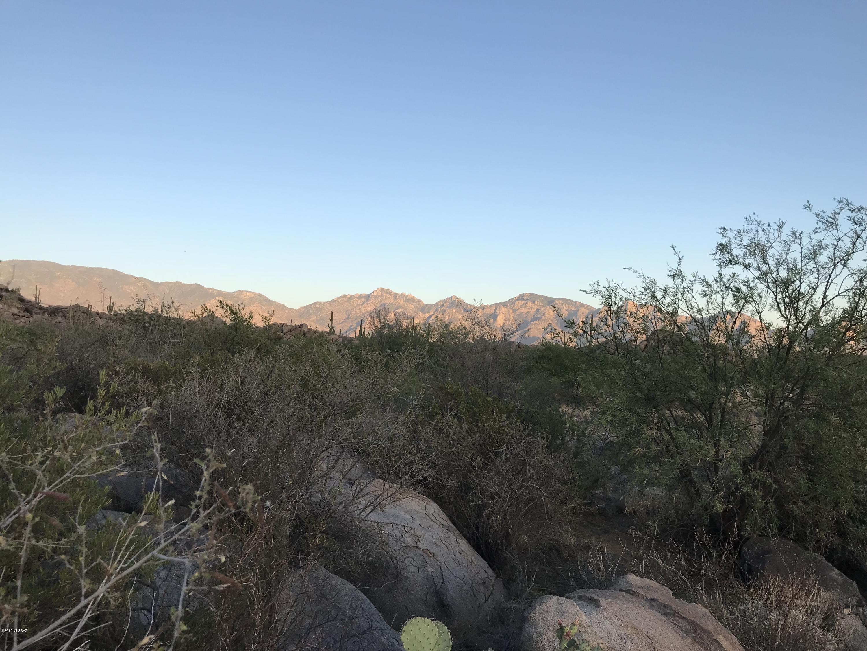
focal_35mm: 28
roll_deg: -1.2
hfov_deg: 63.4
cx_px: 434
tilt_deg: +3.2
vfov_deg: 49.7
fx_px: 701
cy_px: 326
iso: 20
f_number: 1.8
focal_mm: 3.99
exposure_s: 1/538
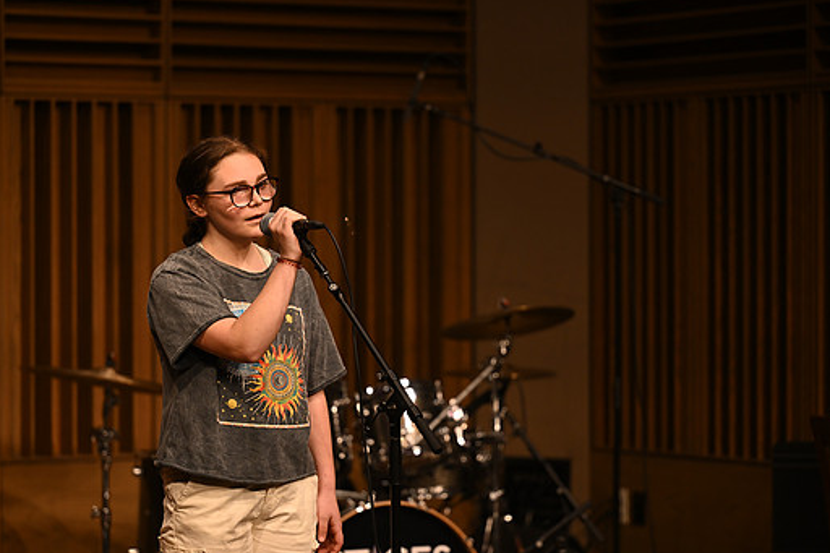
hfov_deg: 15.1
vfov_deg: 10.1
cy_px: 307
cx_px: 378
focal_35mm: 136
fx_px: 3134
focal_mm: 120
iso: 800
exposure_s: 1/320
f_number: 2.8
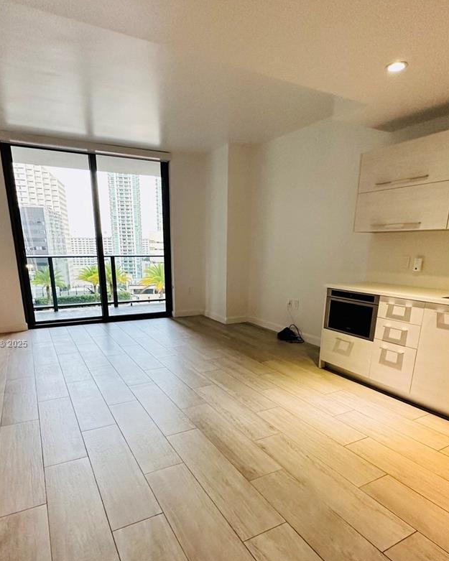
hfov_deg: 65.5
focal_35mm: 21
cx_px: 218
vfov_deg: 76.5
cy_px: 344
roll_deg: -0.2
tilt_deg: -16.6
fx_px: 349
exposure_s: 1/120
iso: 320
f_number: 2.2
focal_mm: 2.22
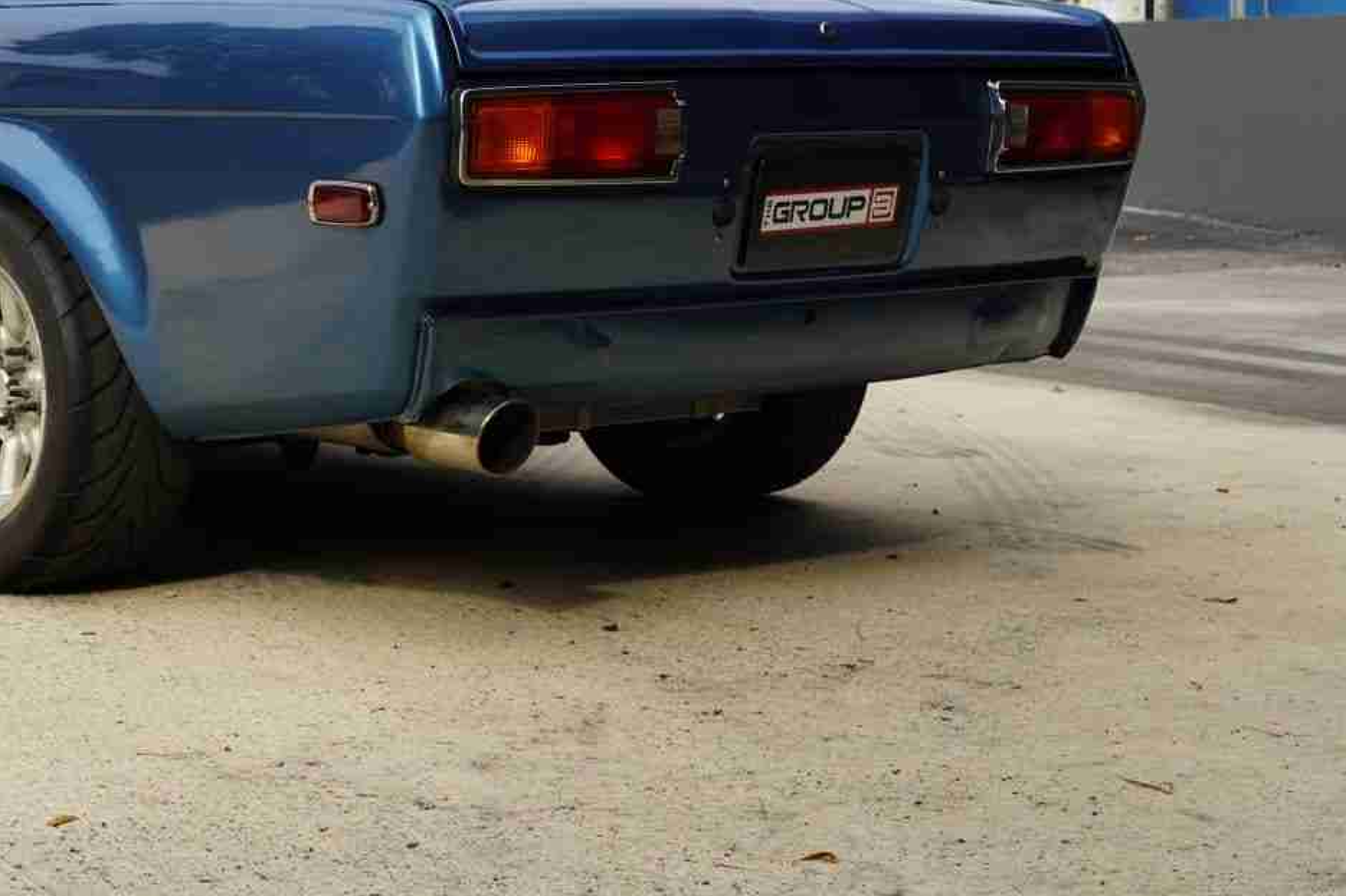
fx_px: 2916
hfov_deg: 25.5
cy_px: 131
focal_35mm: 78
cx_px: 243
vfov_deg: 17.3
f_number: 6.3
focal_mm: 30
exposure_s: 1/100
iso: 100
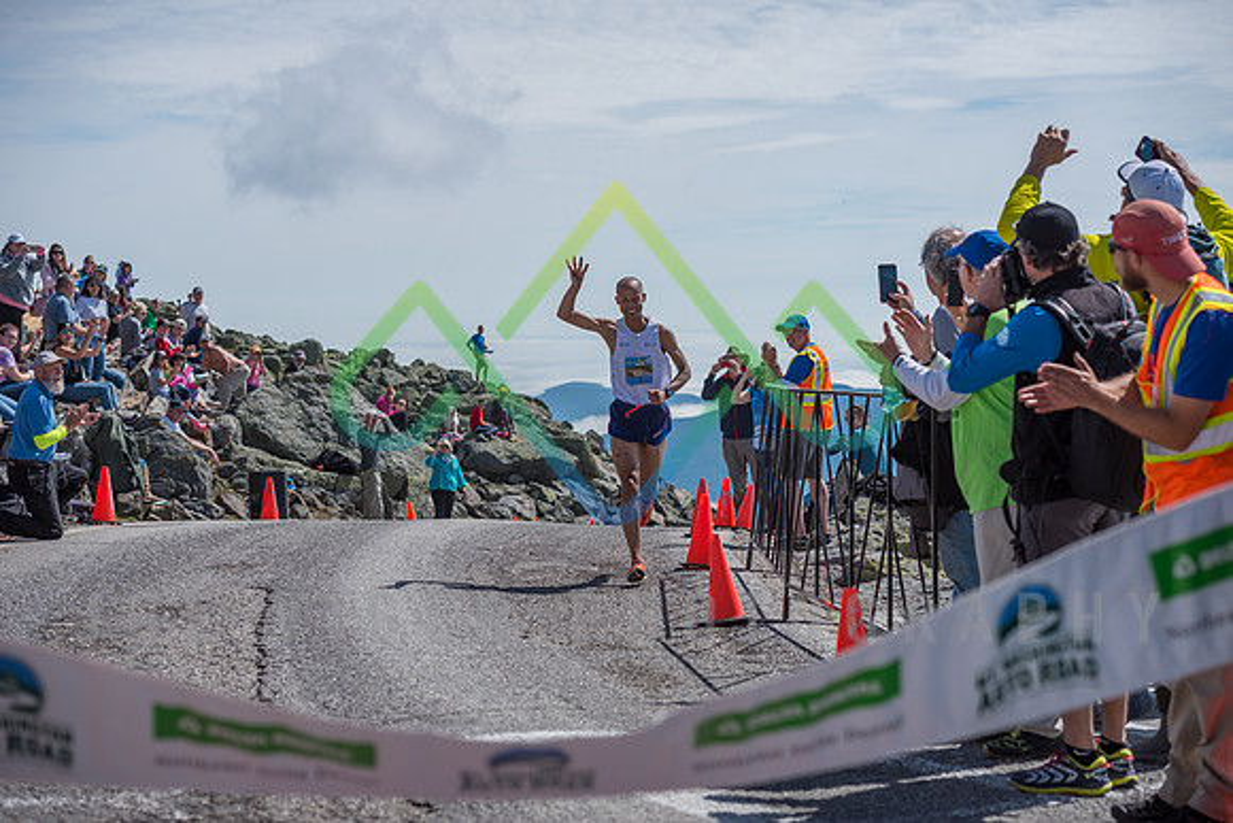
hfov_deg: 28.8
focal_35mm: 70
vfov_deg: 19.5
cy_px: 412
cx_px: 616
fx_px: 2398
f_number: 4.5
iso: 100
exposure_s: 1/1600
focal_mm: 70
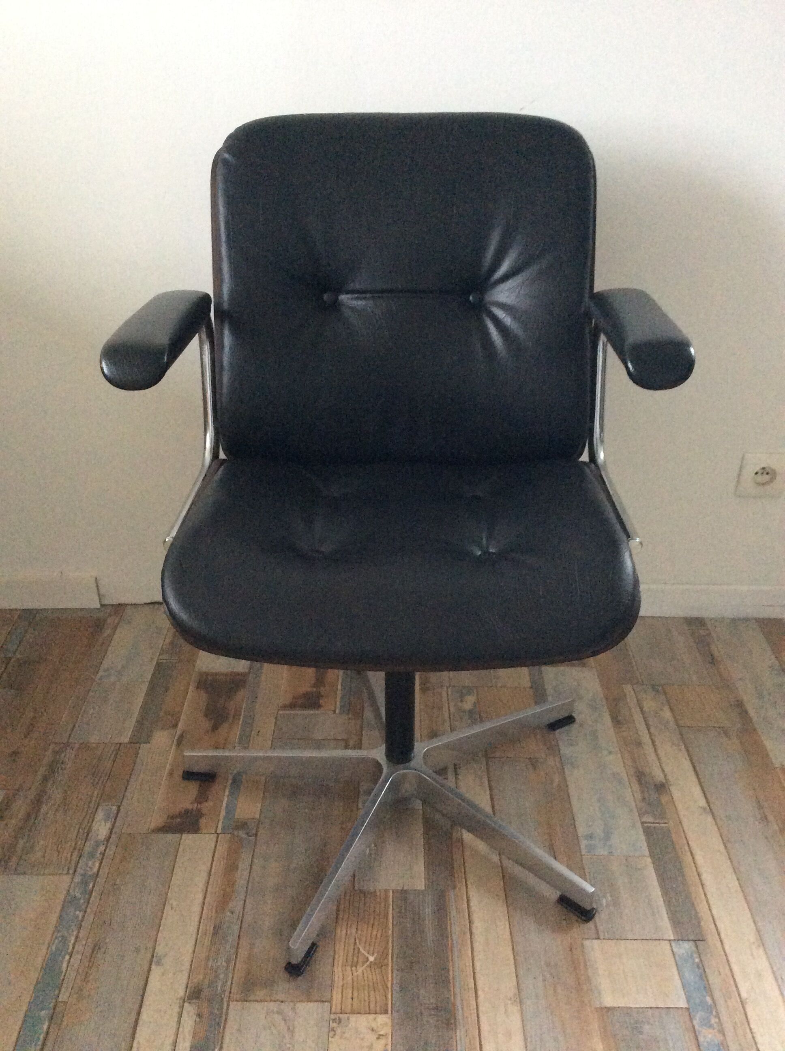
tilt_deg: -30.4
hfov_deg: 44.1
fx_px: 970
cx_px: 392
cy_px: 526
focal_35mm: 32
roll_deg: +0.2
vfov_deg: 56.9
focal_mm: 3.3
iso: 320
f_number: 2.4
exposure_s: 1/17
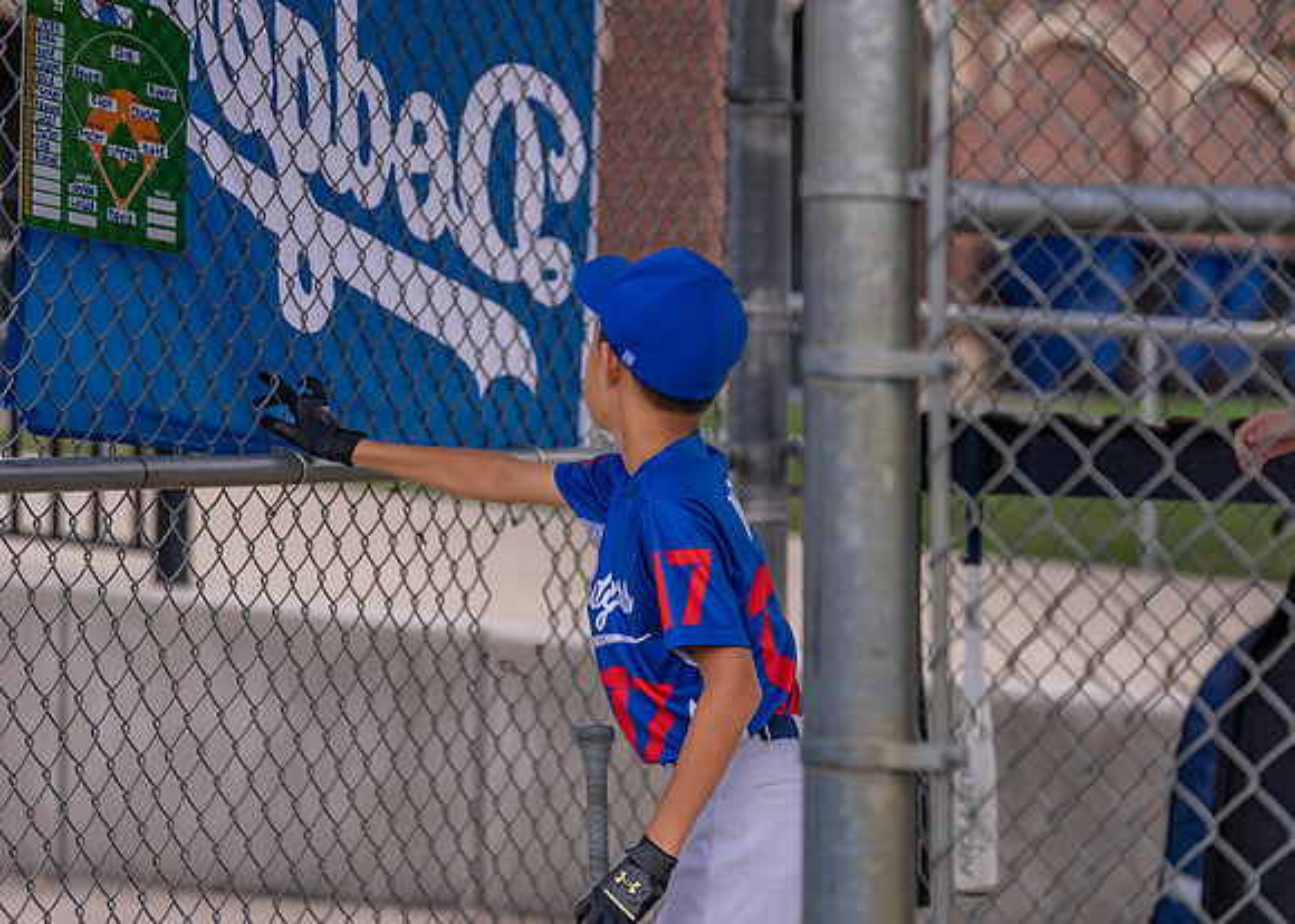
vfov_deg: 13.5
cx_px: 648
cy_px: 462
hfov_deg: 18.8
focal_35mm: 106
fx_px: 3913
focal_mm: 100
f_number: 2.8
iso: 100
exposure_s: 1/800
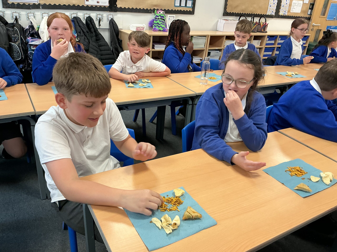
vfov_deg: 48.2
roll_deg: -6.2
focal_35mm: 29
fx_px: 282
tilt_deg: -25.8
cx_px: 168
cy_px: 126
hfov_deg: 61.7
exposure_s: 1/50
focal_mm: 3
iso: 80
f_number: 1.8
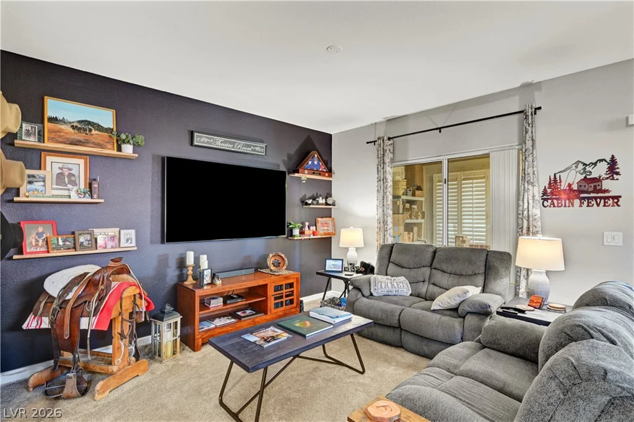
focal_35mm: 17
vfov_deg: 70.3
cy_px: 211
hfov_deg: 93.3
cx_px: 317
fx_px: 299
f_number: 7.1
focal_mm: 17
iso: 800
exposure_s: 1/6
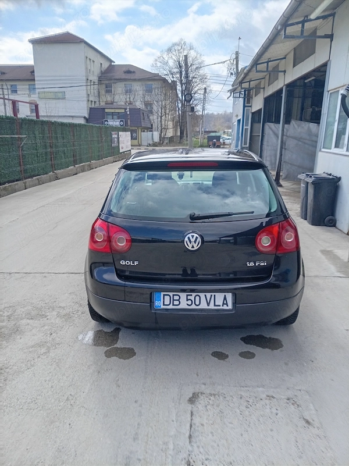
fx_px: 336
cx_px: 174
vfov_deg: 69.4
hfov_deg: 54.8
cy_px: 233
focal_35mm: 25
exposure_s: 1/730
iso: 101
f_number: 1.8
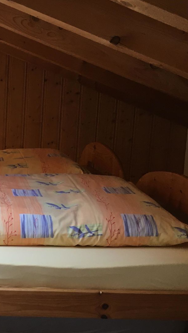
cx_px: -78
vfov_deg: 34.9
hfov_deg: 18.2
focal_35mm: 60
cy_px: 178
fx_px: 531
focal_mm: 4.15
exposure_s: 1/33
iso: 40
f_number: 2.2
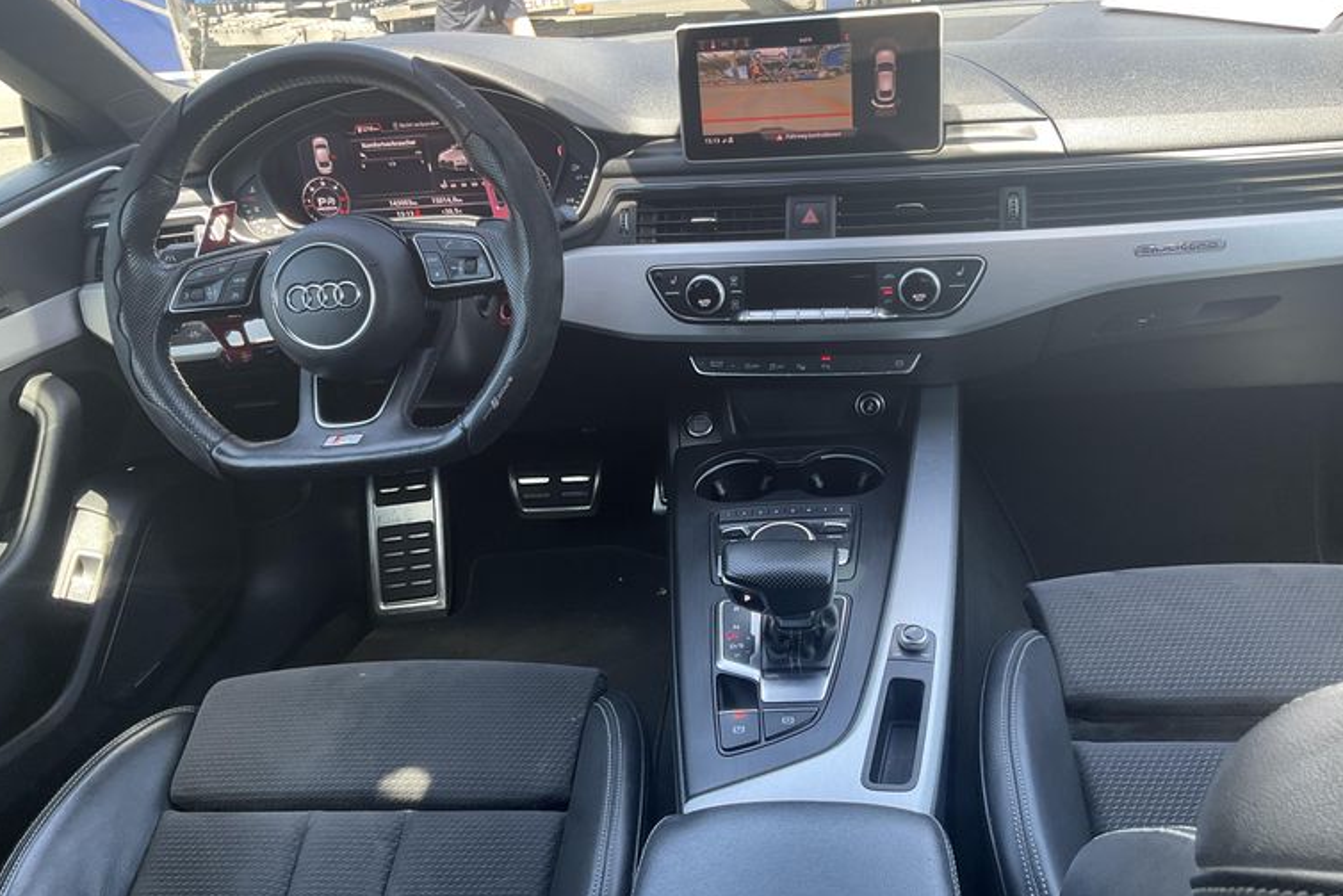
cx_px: 707
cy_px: 438
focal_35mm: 32
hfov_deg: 58.7
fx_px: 1194
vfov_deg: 41.1
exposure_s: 1/122
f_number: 1.8
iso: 50
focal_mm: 3
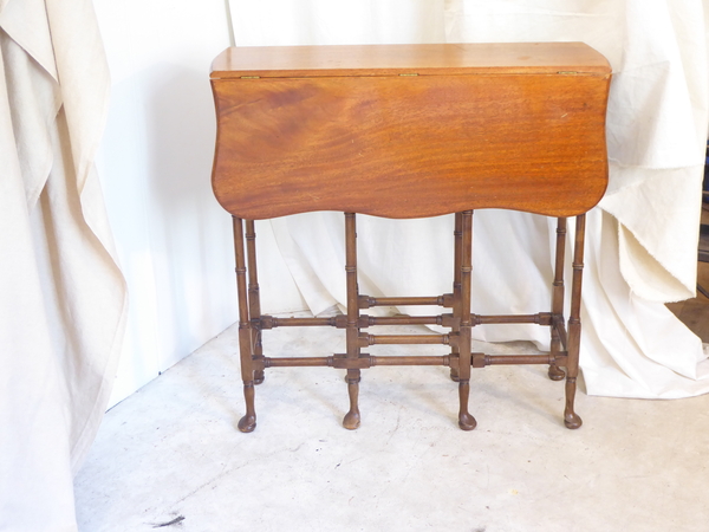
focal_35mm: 50
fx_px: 1024
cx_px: 354
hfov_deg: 38.2
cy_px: 266
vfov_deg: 29.1
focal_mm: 9
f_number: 4.1
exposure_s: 1/6
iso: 400
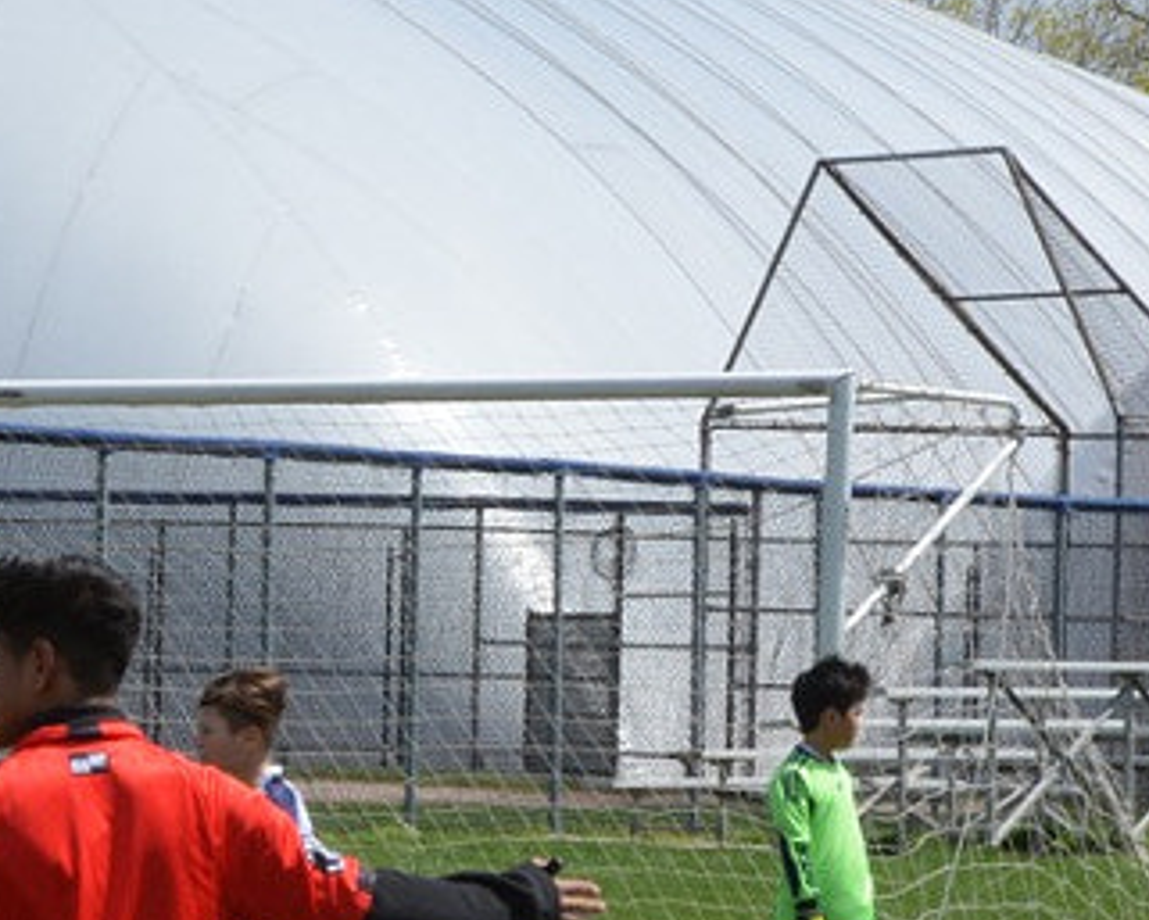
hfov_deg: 5.9
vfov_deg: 4.7
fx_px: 11123
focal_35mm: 327
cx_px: 376
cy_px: 961
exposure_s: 1/125
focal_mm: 70
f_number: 22
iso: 360
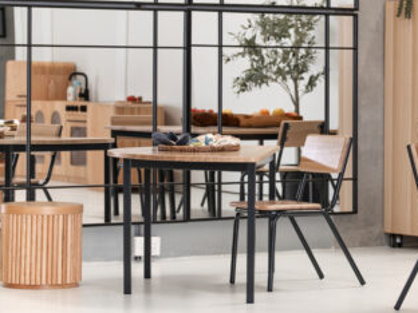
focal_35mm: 162
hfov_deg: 12.1
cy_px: 35
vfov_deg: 9.1
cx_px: 371
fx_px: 1956
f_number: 5.6
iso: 1600
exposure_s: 1/1000
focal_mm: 70
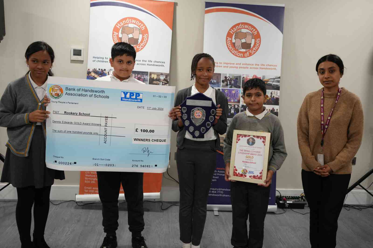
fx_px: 363
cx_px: 186
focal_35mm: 35
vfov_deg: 37.8
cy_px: 124
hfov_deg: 54.4
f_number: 4
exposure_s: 1/160
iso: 3200
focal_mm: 35
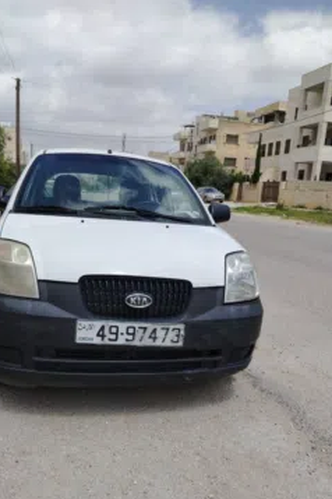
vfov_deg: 65.3
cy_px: 278
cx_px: 135
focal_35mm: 28
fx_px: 387
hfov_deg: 46.2
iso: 100
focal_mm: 5.25
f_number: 1.75
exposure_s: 1/1262
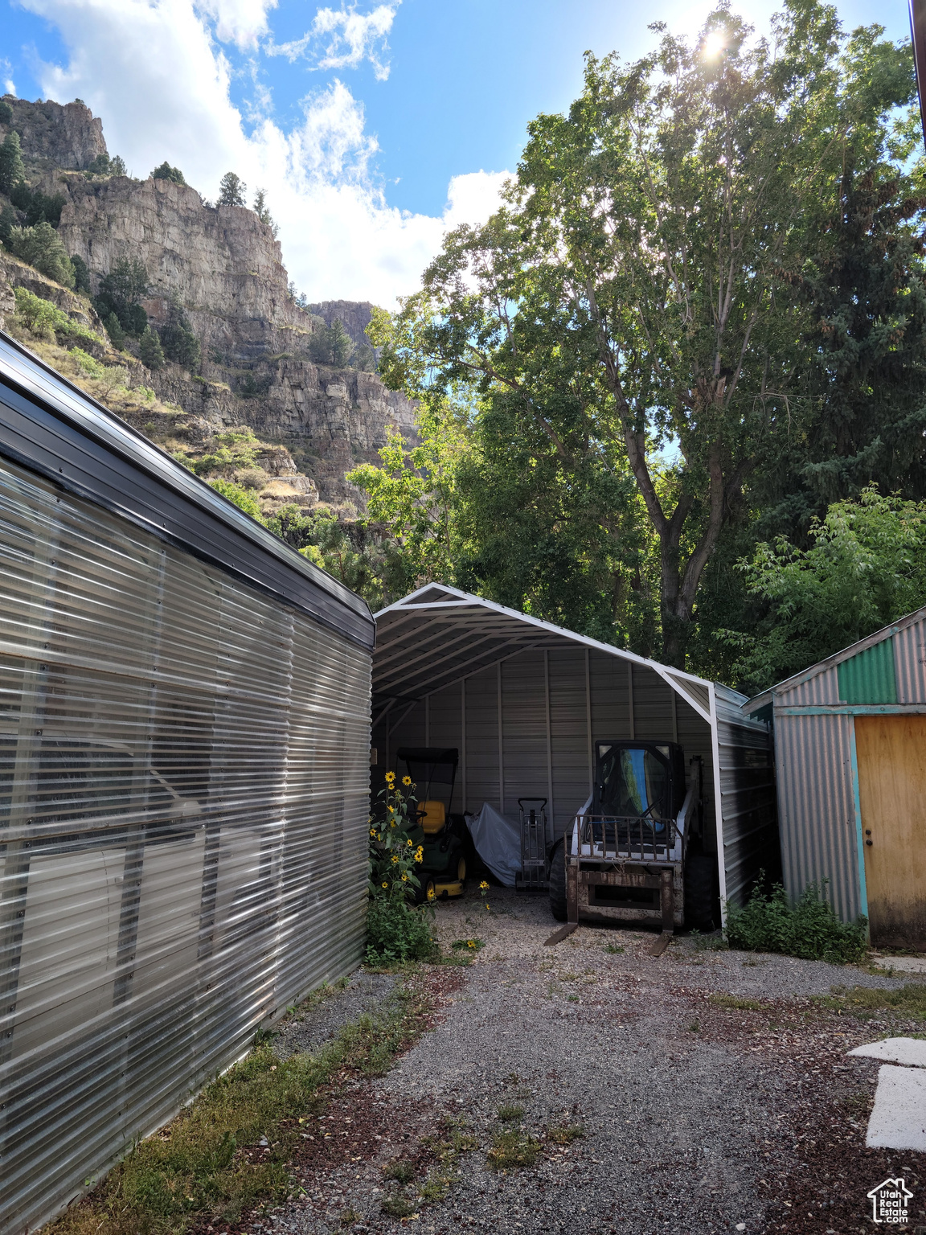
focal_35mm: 28
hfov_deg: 49.7
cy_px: 618
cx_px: 463
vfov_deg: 63.4
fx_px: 999
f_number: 2
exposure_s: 1/346
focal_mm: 5.9
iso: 25
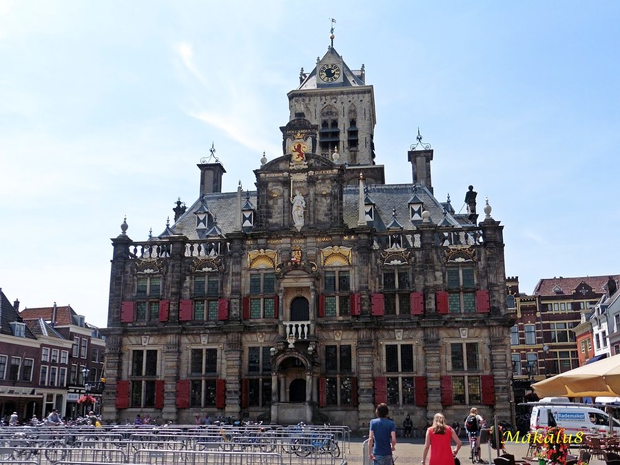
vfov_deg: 46.8
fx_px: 537
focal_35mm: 30
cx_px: 310
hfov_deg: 60.0
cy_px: 232
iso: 100
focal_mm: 5.4
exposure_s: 1/1000
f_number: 4.5
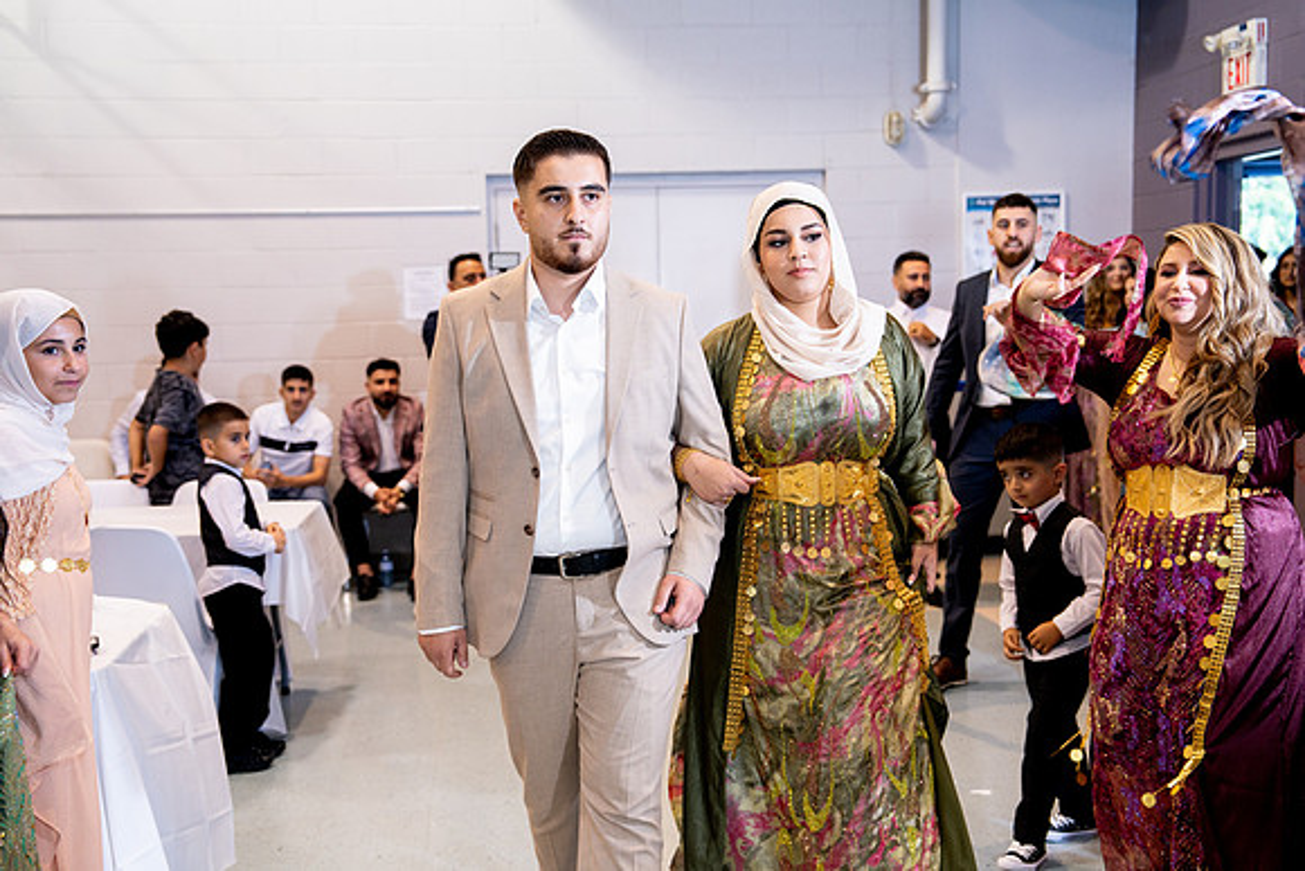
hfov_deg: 48.4
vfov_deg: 33.4
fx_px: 1450
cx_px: 652
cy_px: 436
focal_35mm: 40
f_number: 2.8
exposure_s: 1/250
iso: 800
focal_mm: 40
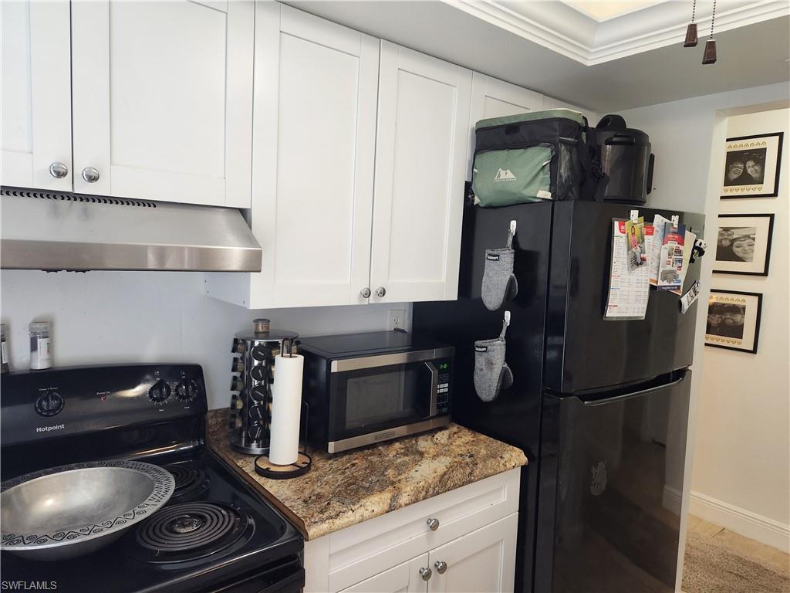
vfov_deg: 58.9
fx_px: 525
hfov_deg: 73.9
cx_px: 395
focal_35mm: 23
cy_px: 296
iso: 400
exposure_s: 1/120
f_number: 1.8
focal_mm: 5.4
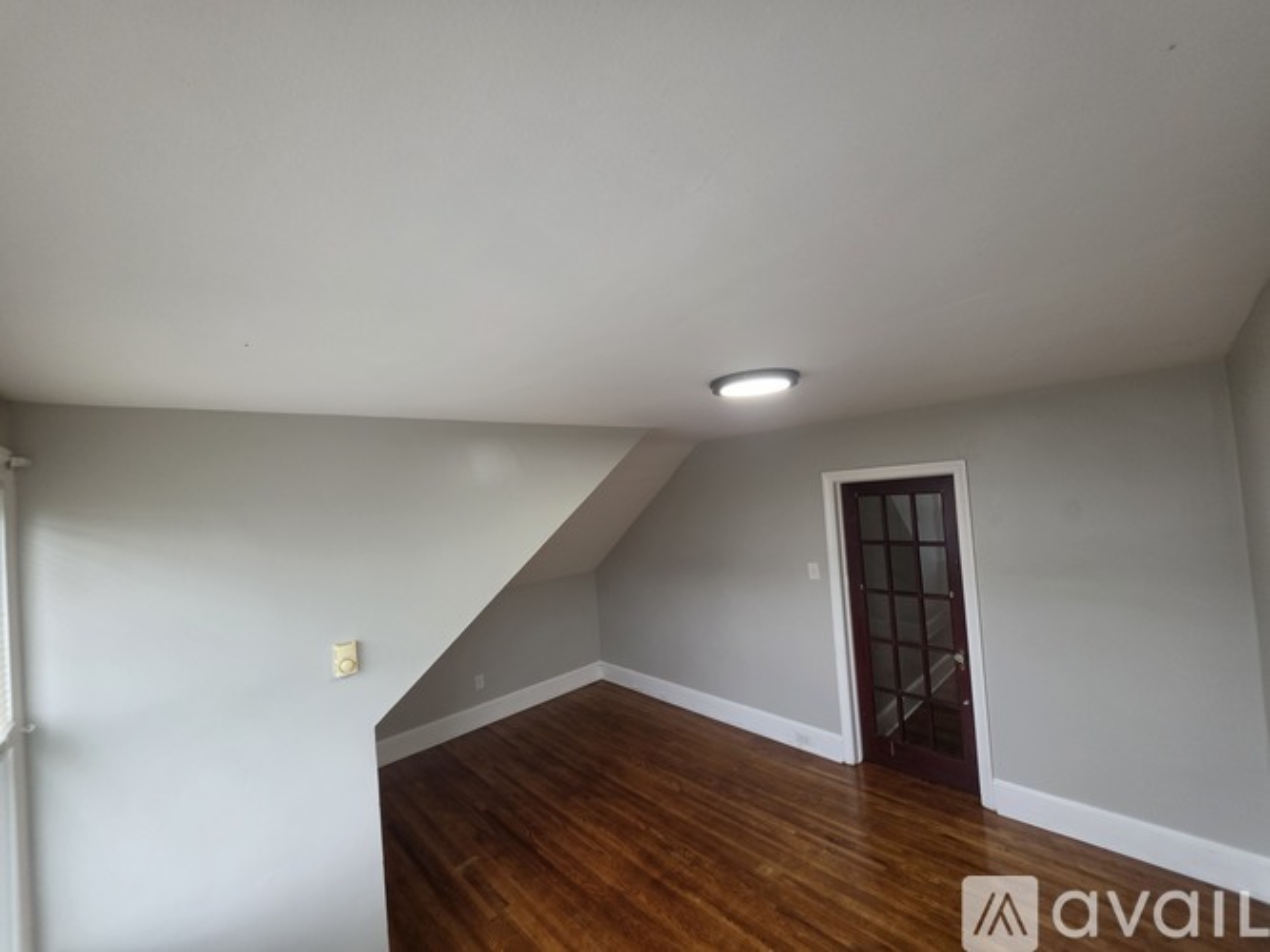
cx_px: 635
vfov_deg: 89.9
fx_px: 477
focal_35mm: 13
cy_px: 476
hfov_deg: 106.2
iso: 200
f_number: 1.9
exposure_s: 1/120
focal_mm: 2.2
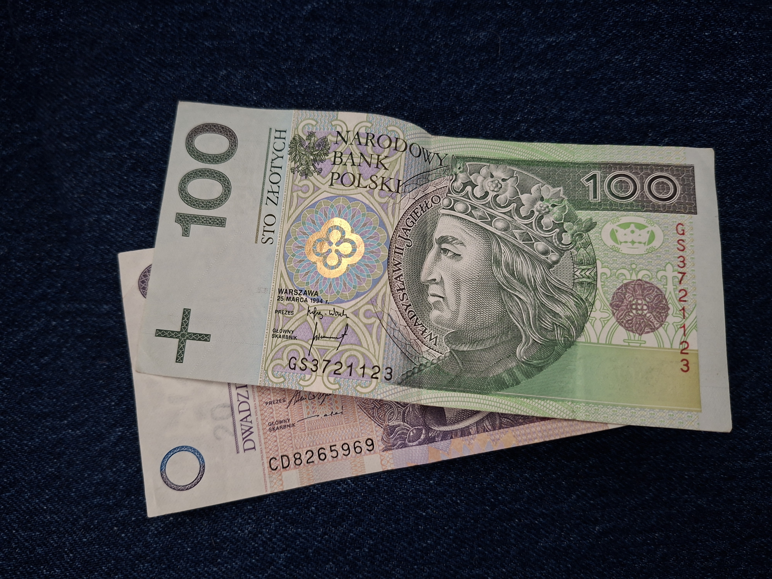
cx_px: 386
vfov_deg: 58.9
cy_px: 290
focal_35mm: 23
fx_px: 513
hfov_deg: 73.9
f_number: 1.8
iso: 500
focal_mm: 5.54
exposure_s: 1/24
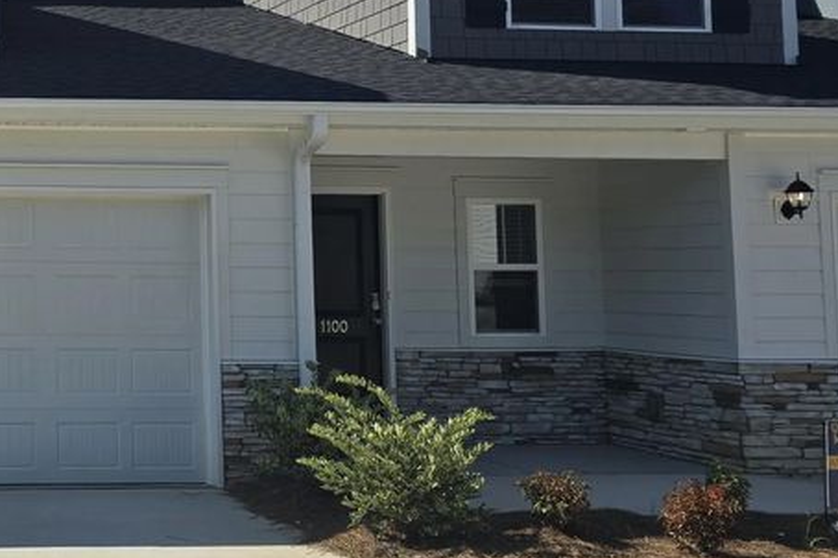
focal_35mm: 54
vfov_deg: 24.9
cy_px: 181
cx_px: -96
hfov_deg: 32.3
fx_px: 1256
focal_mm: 6.3
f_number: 1.7
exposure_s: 1/978
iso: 12
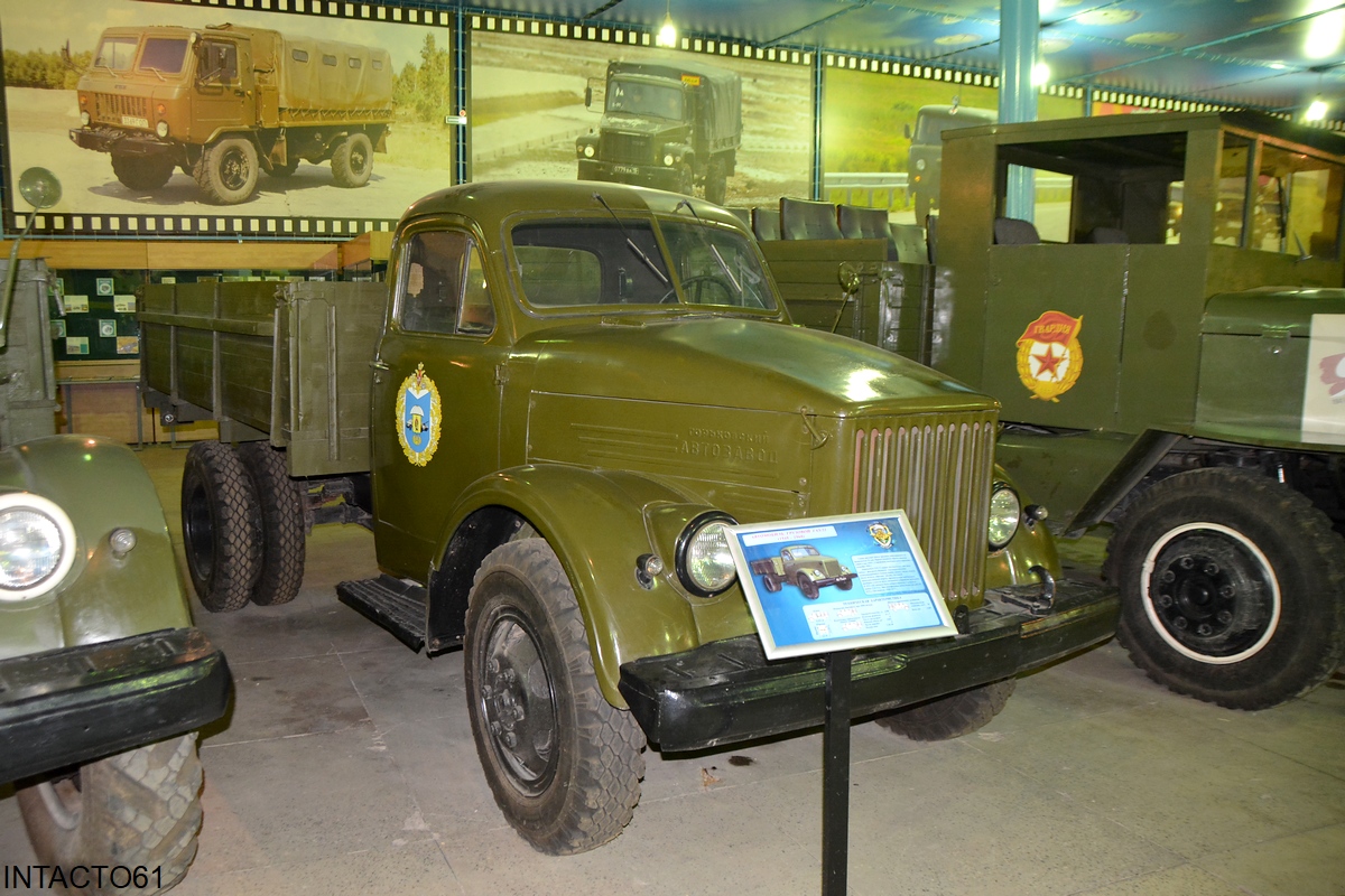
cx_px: 672
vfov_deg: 47.9
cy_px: 448
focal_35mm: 27
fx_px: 1009
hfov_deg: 67.4
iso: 1400
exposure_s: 1/60
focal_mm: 18
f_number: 3.5
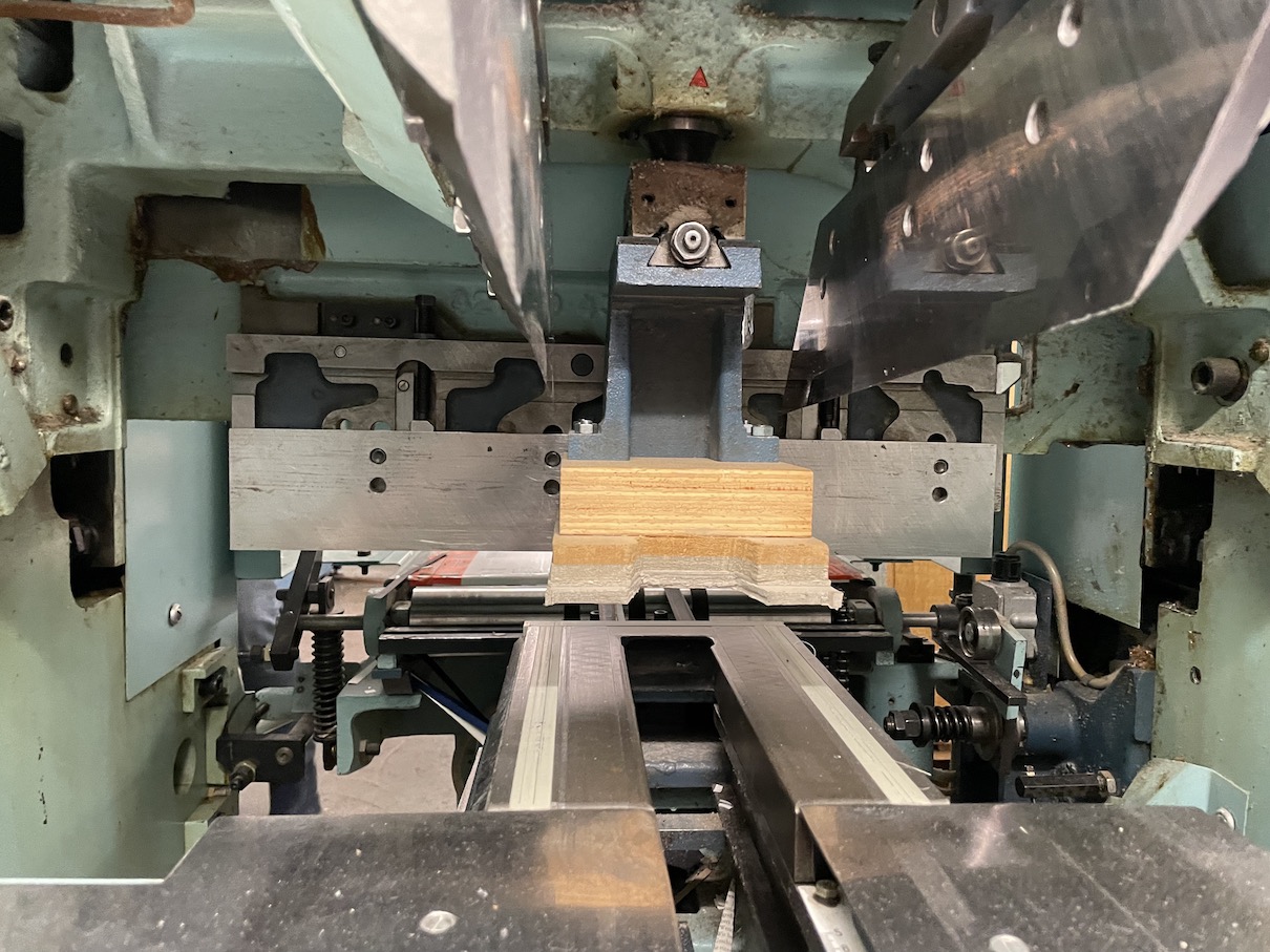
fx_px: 954
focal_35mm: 26
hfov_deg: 67.3
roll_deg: -1.0
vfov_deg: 53.0
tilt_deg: -3.2
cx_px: 635
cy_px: 476
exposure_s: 1/33
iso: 500
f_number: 1.6
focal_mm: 4.2
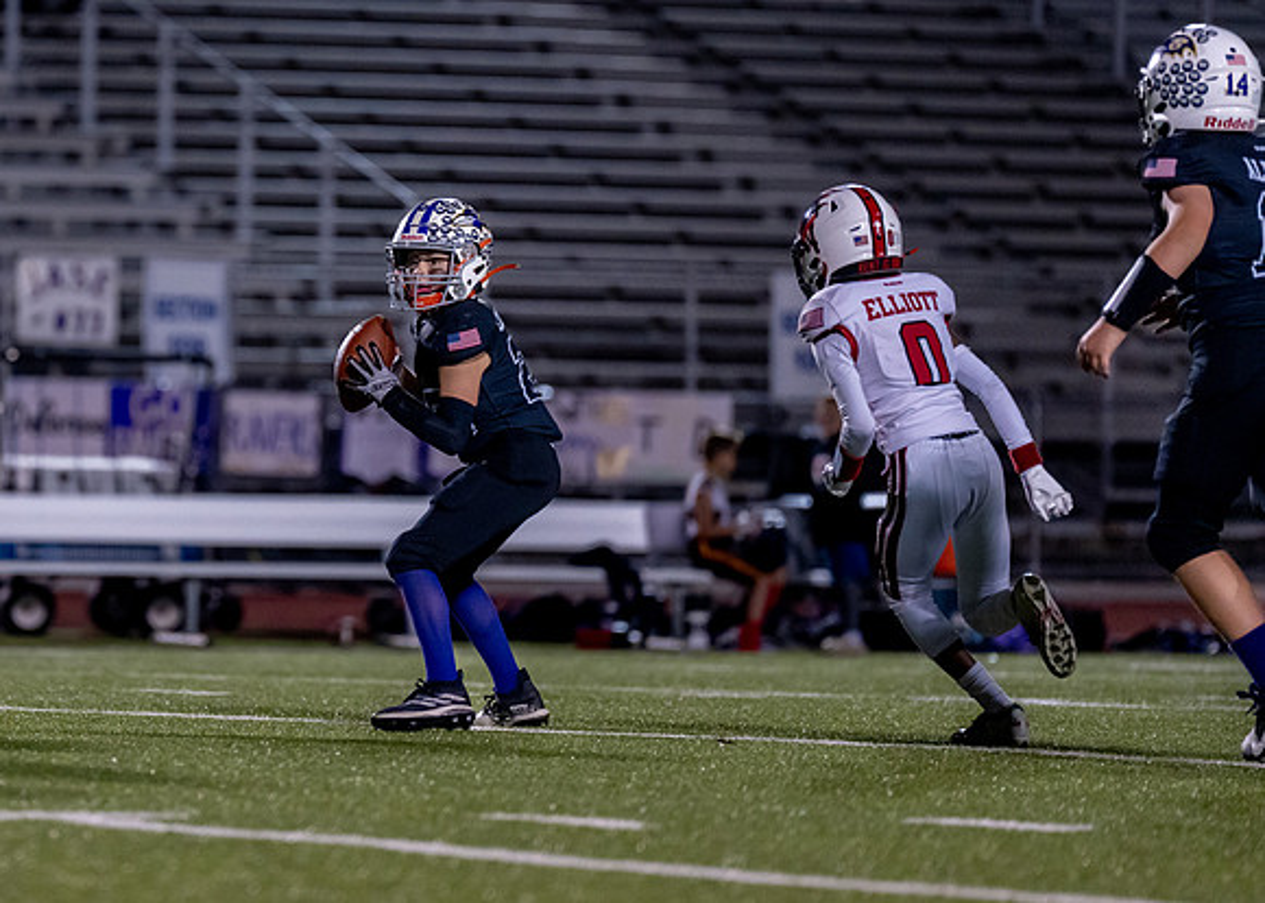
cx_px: 266
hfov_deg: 6.1
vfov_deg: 4.4
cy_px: 370
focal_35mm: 328
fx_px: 11792
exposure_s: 1/1000
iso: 2500
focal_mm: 200
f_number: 2.8
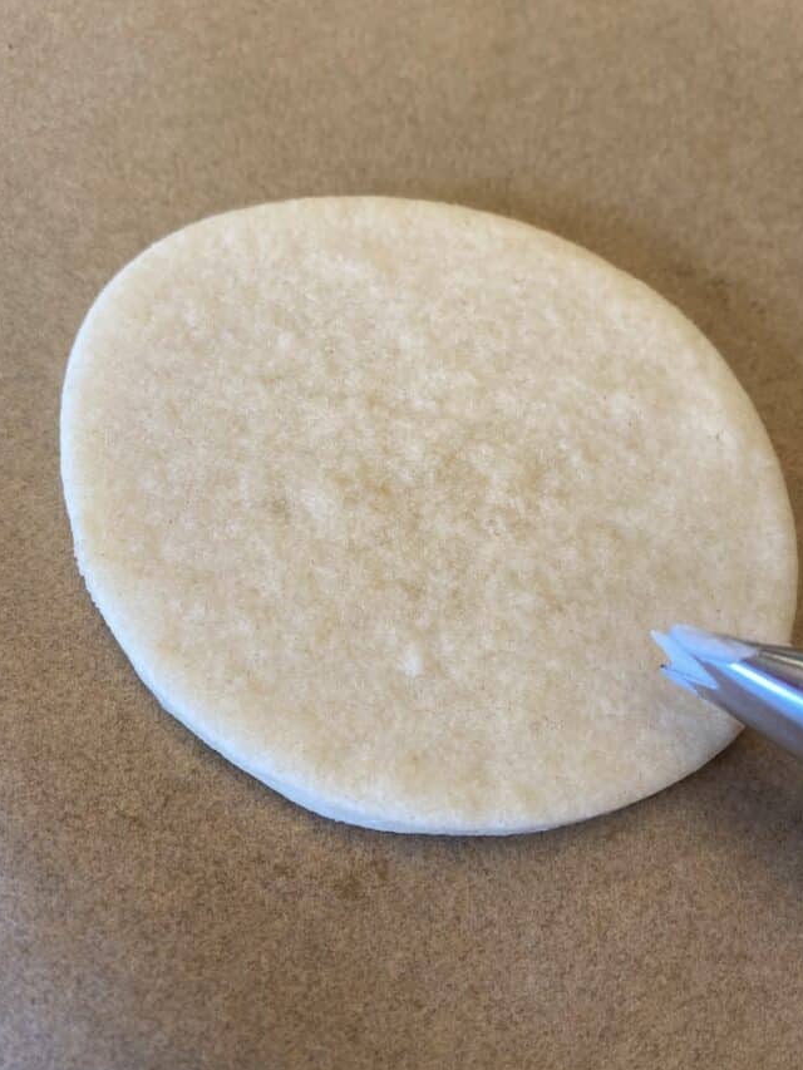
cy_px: 539
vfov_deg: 60.0
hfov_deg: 46.8
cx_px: 415
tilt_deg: -67.7
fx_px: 928
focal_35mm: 30
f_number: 1.8
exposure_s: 1/60
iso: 64
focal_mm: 4.25
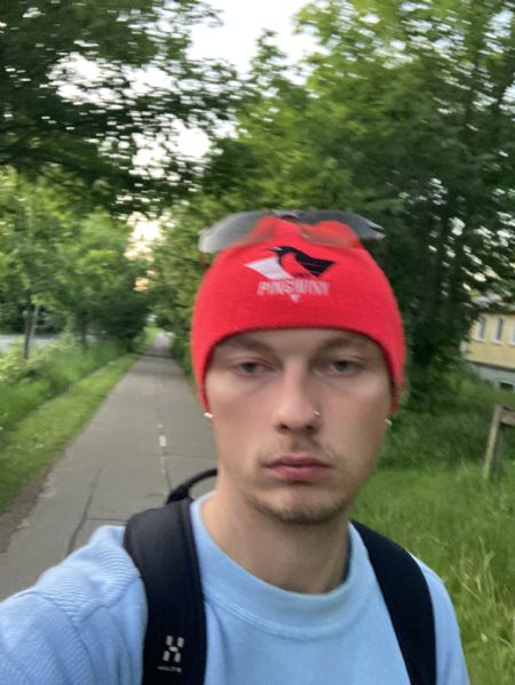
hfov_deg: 44.2
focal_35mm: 32
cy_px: 342
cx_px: 258
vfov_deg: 56.8
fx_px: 634
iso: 200
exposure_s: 1/60
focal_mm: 2.87
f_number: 2.2
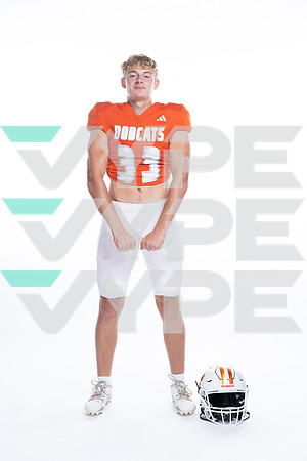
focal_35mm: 61
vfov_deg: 32.9
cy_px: 230
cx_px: 154
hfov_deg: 22.3
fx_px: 780
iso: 400
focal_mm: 61
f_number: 5.6
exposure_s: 1/250
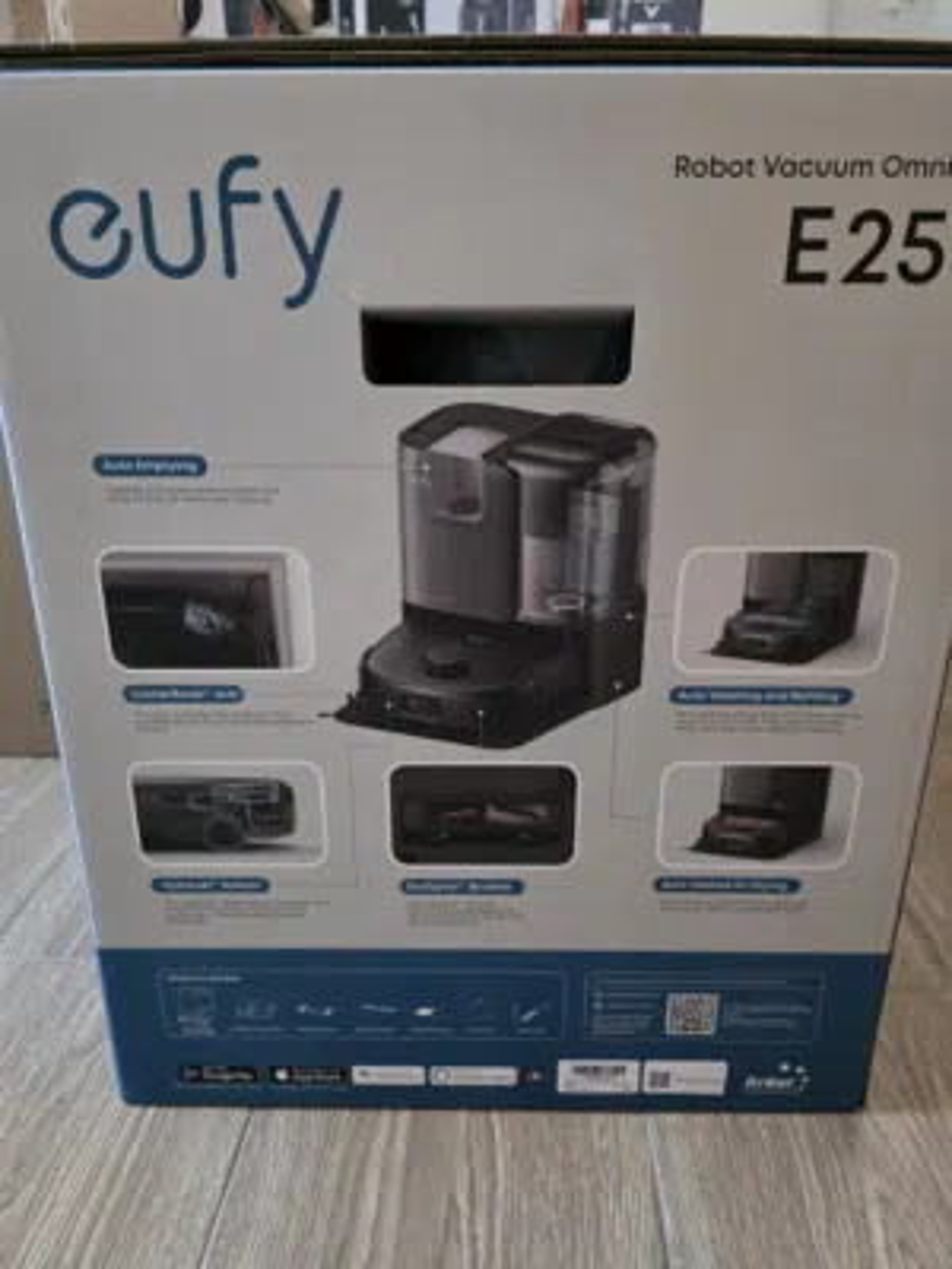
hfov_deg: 58.9
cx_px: 476
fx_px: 843
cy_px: 634
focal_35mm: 23
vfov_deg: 73.9
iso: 1250
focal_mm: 6.3
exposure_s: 1/50
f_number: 1.7
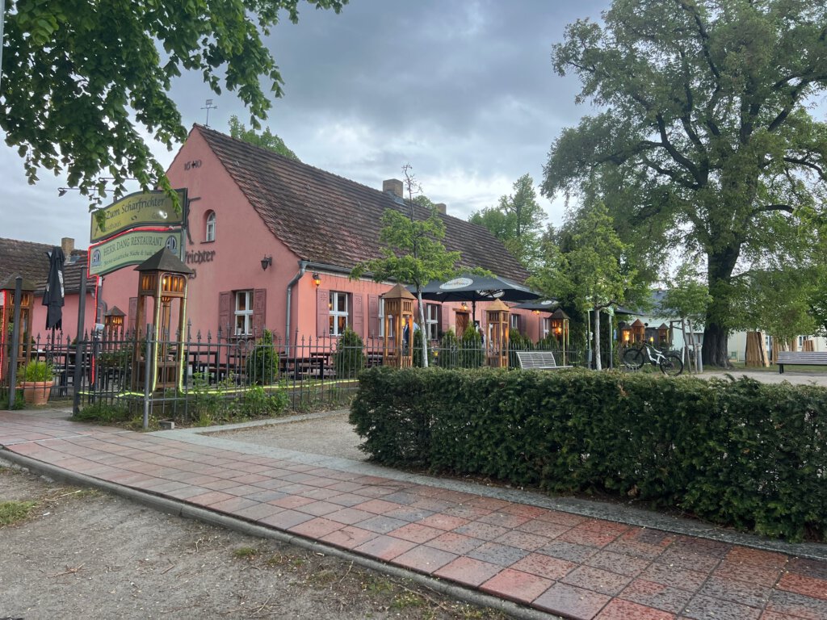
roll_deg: -0.3
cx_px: 414
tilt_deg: +3.7
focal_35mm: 26
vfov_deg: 53.1
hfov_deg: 67.3
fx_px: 621
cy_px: 310
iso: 64
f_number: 1.5
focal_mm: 5.7
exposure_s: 1/100
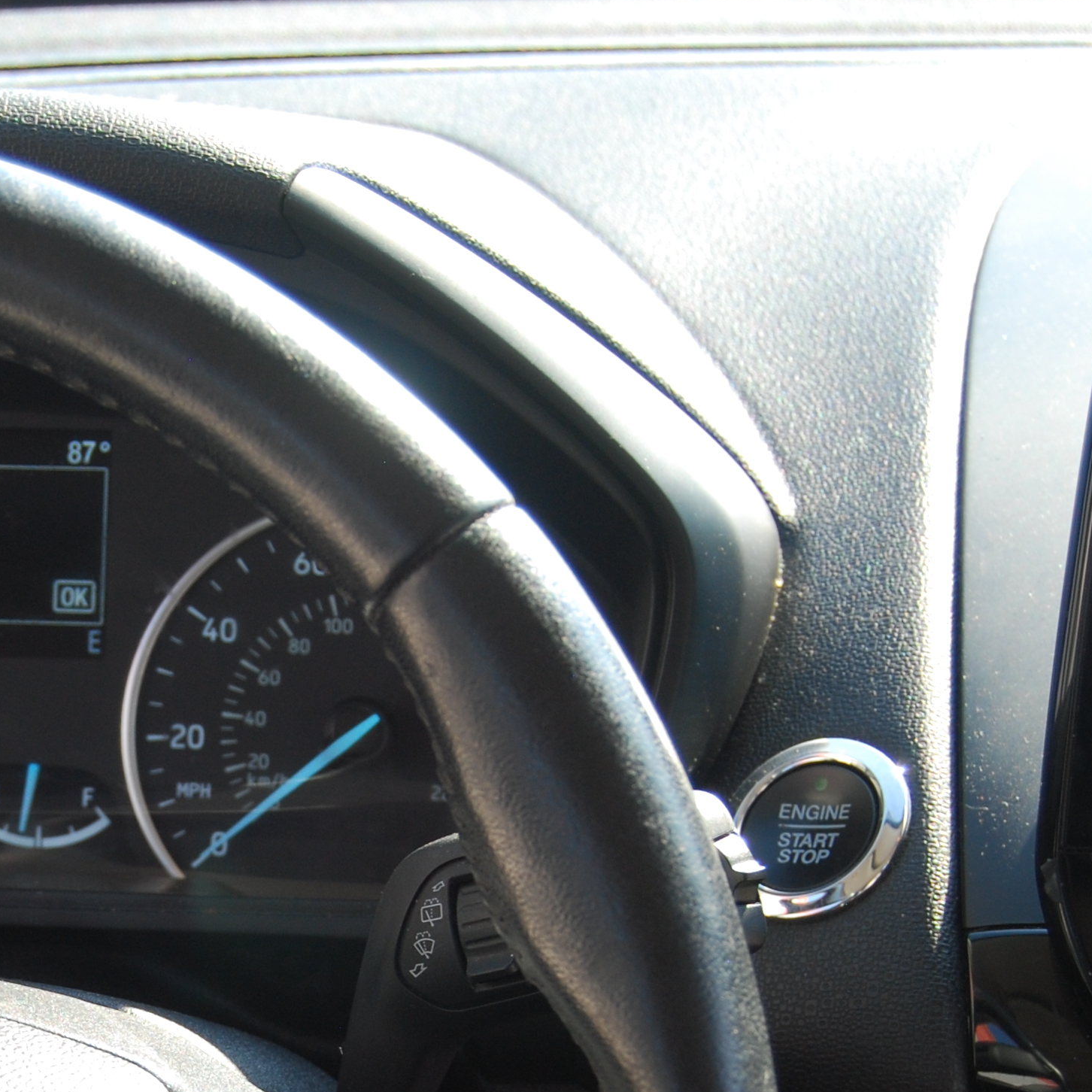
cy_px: 959
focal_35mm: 119
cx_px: 141
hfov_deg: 14.5
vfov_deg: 14.5
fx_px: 4252
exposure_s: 1/100
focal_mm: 35
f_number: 5
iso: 200
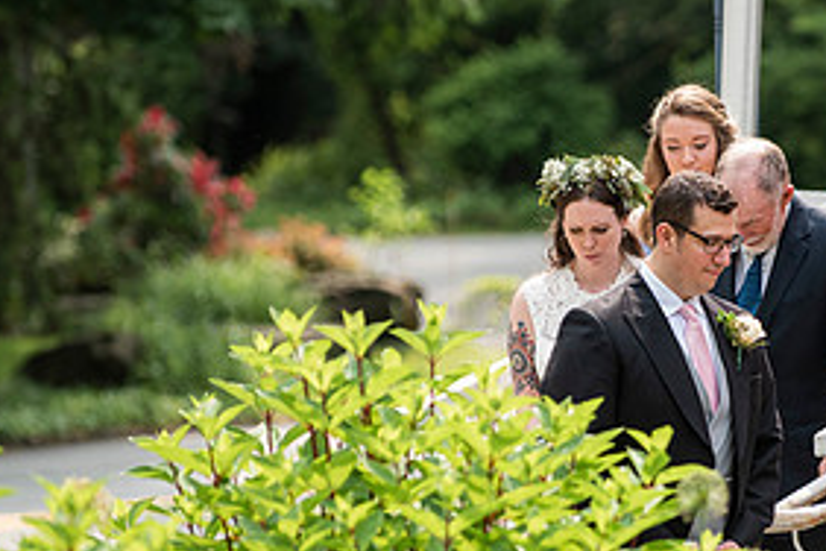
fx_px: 9429
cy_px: 353
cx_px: 688
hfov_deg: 5.0
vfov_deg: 3.3
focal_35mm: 411
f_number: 3.5
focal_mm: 200
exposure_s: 1/2000
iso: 640
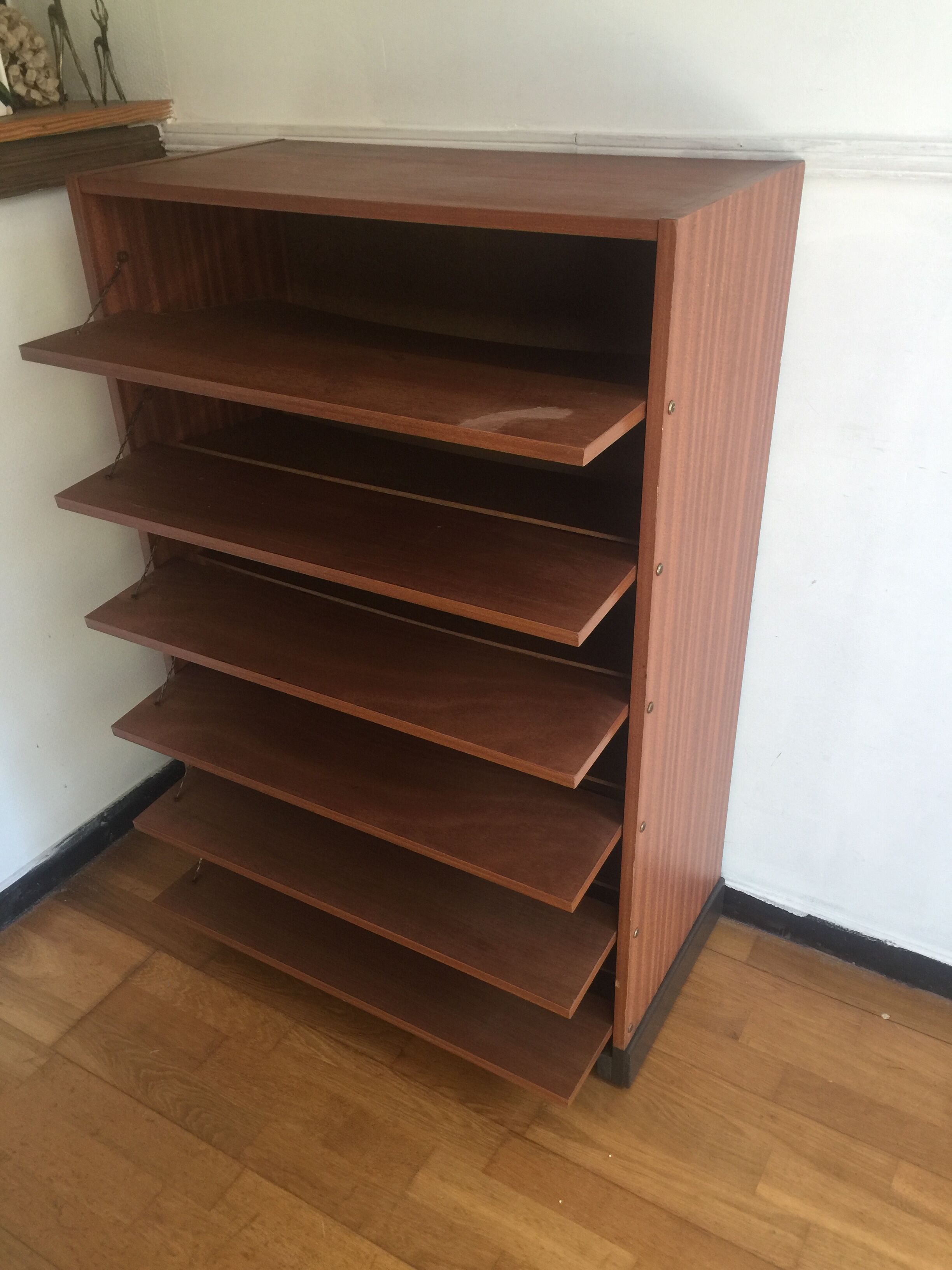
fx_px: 1063
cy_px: 635
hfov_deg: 48.2
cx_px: 476
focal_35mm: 29
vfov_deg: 61.7
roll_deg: +1.9
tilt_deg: -31.7
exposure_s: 1/33
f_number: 2.2
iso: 50
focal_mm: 4.15
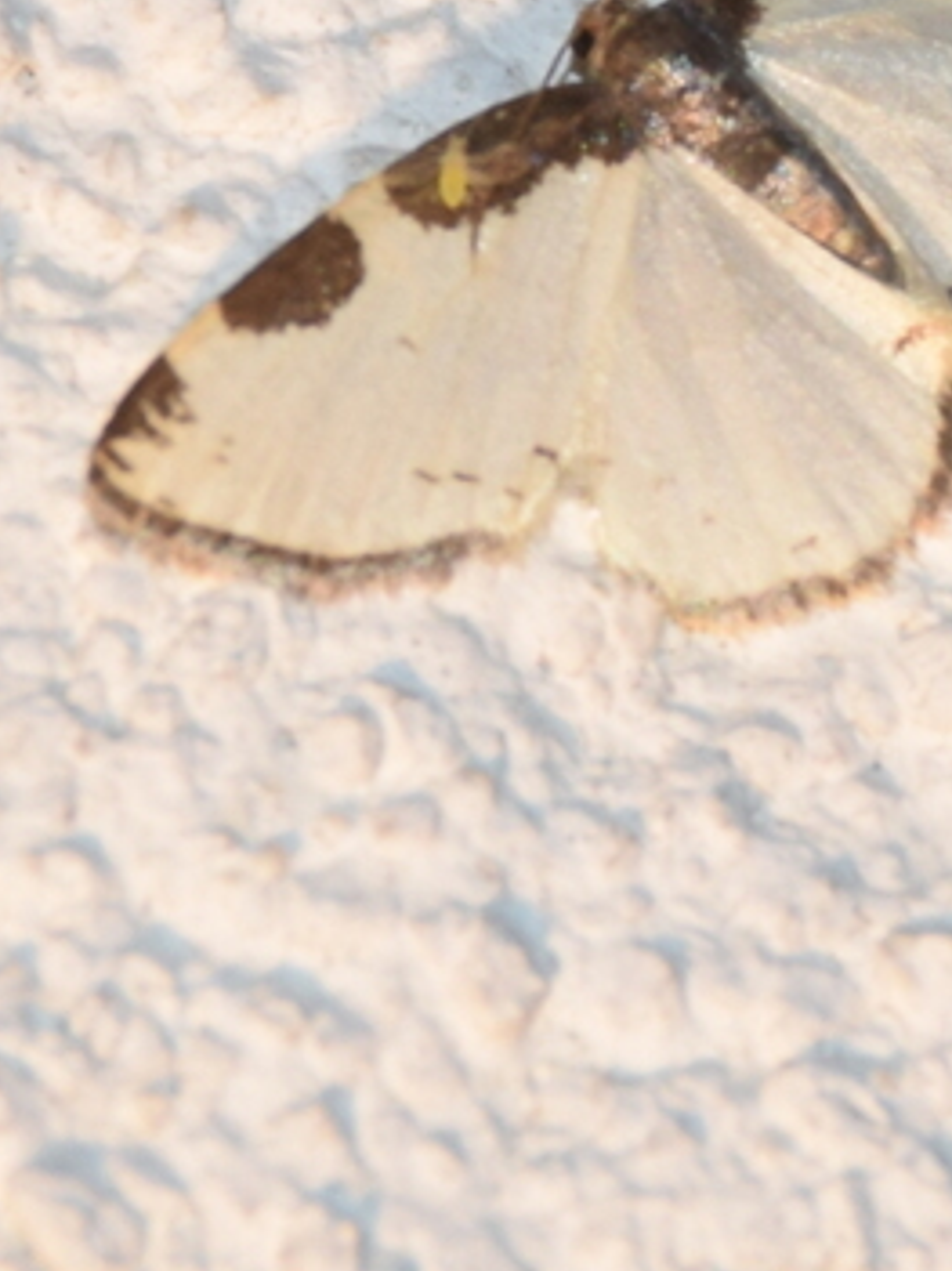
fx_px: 20290
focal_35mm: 553
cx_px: 787
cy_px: 141
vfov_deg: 3.6
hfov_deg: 2.7
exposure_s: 1/200
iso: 320
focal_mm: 140
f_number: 7.1
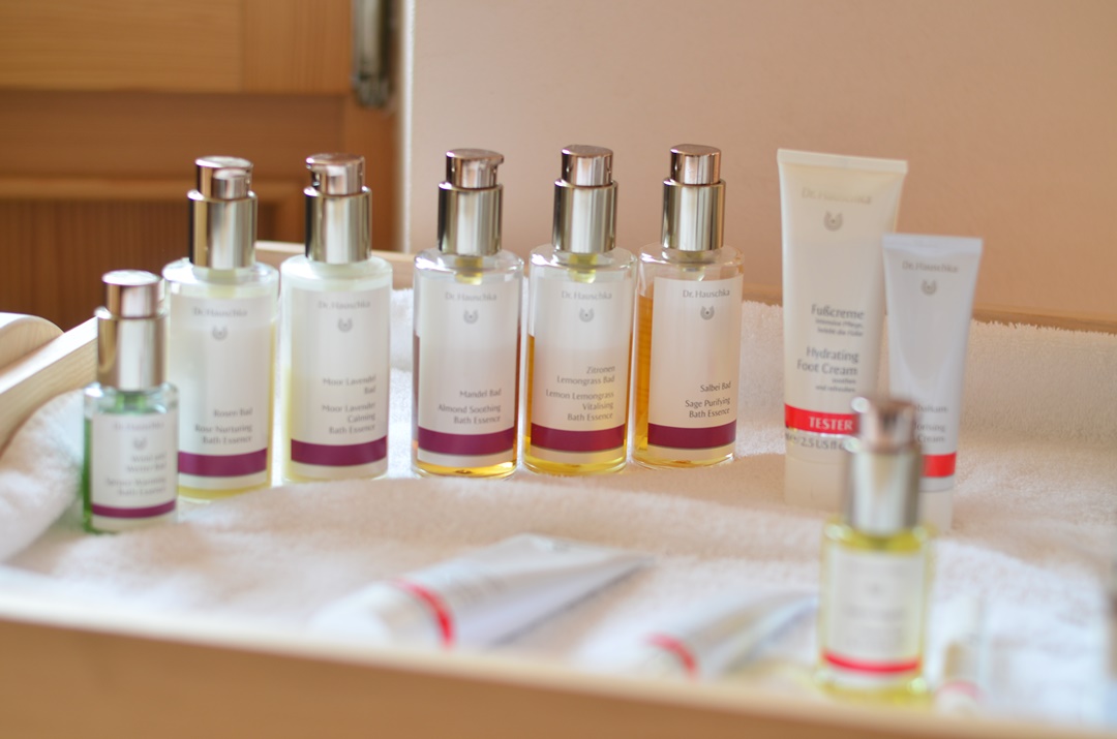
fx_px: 2322
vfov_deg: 18.1
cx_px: 558
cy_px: 370
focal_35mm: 75
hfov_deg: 27.0
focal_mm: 50
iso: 125
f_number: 2.5
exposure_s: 1/160
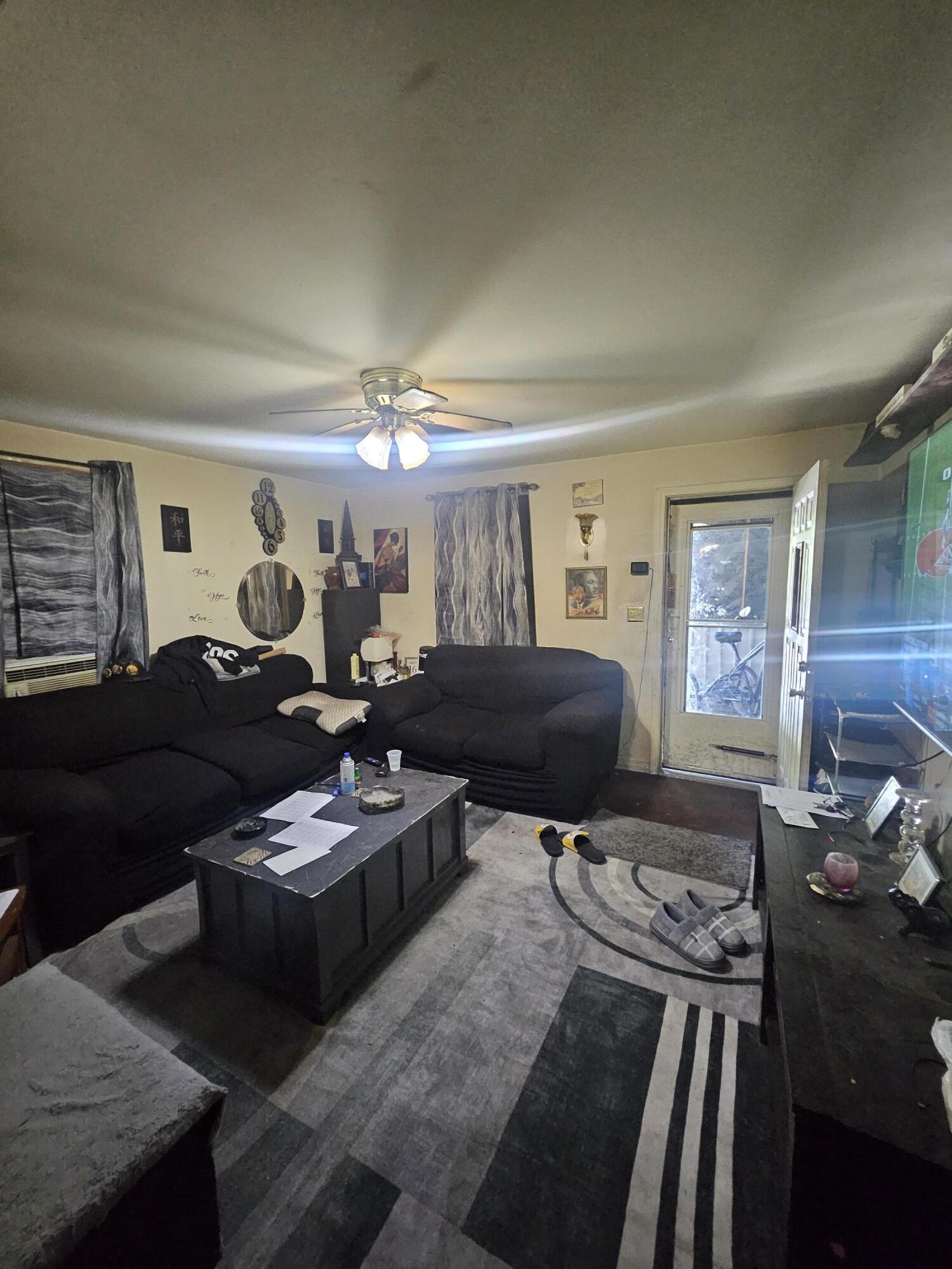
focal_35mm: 13
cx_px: 476
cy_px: 634
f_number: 2.2
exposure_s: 1/30
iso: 640
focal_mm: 1.74
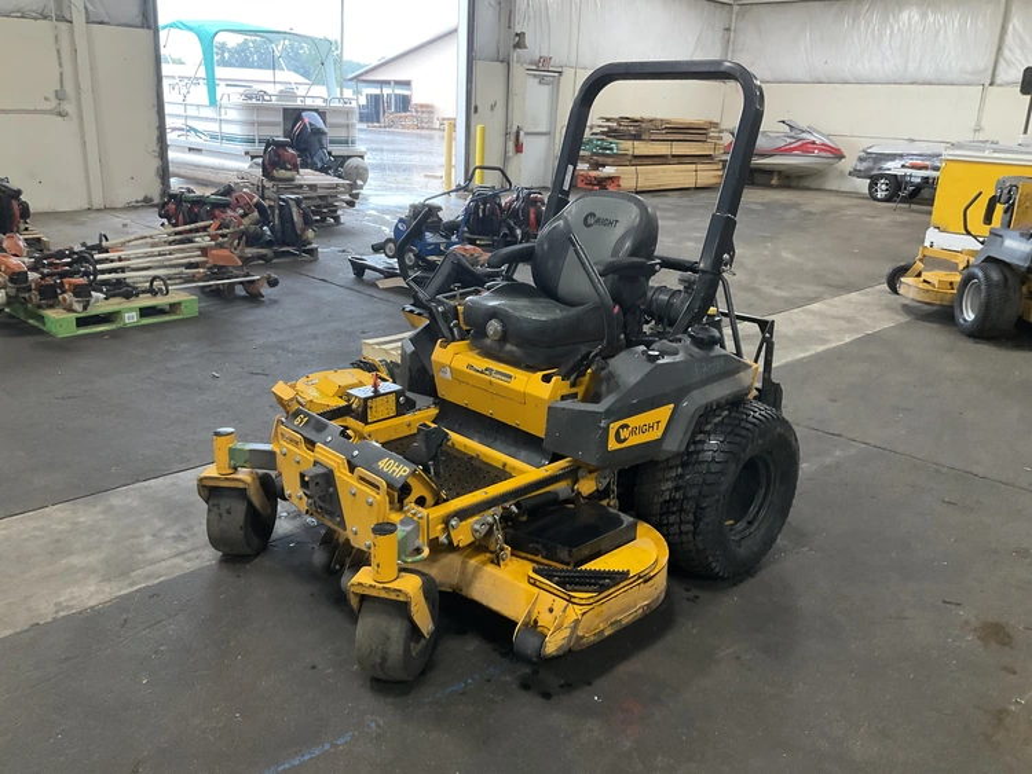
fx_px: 865
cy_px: 387
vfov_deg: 48.3
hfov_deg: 61.6
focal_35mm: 29
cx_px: 516
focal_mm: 3
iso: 250
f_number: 1.8
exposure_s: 1/60
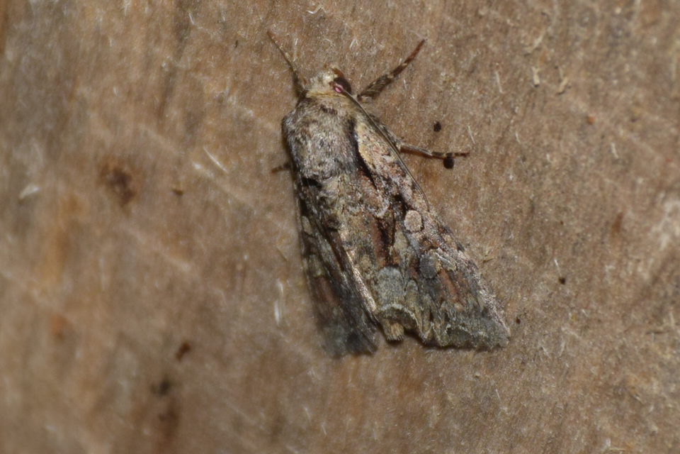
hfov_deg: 9.8
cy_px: 227
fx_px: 3966
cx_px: 340
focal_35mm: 210
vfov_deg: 6.5
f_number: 7.1
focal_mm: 140
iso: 320
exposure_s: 1/60
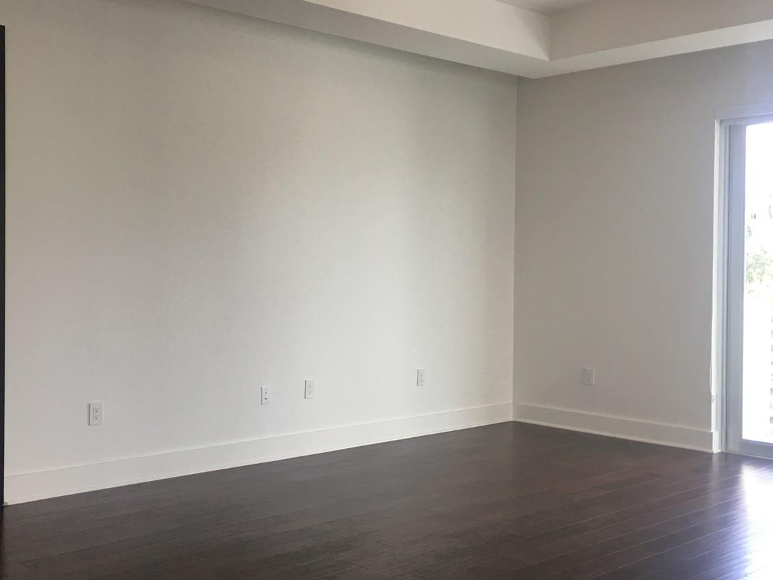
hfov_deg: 45.4
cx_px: 296
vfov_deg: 35.1
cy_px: 284
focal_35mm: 41
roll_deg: -0.7
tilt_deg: -0.6
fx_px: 916
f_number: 2.2
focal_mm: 4.15
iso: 25
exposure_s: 1/30
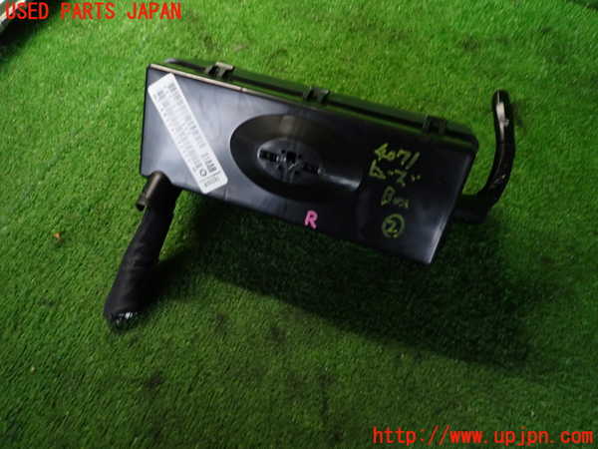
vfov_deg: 54.9
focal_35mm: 25
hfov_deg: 69.4
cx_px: 299
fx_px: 432
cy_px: 224
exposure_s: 1/30
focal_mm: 4.5
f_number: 2
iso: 400
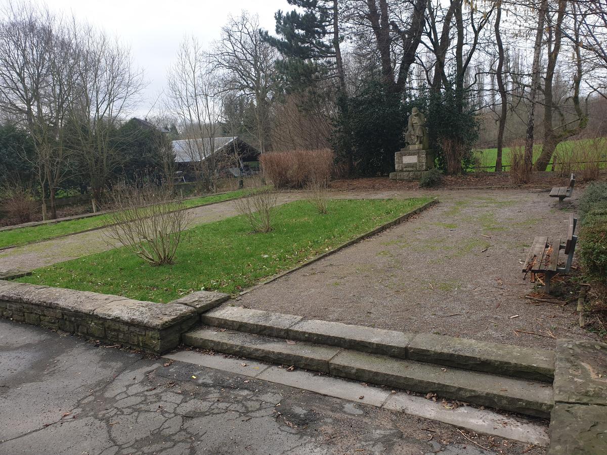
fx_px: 456
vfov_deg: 53.1
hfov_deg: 67.3
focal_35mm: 26
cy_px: 228
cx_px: 304
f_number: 2.4
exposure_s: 1/266
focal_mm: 4.3
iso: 50
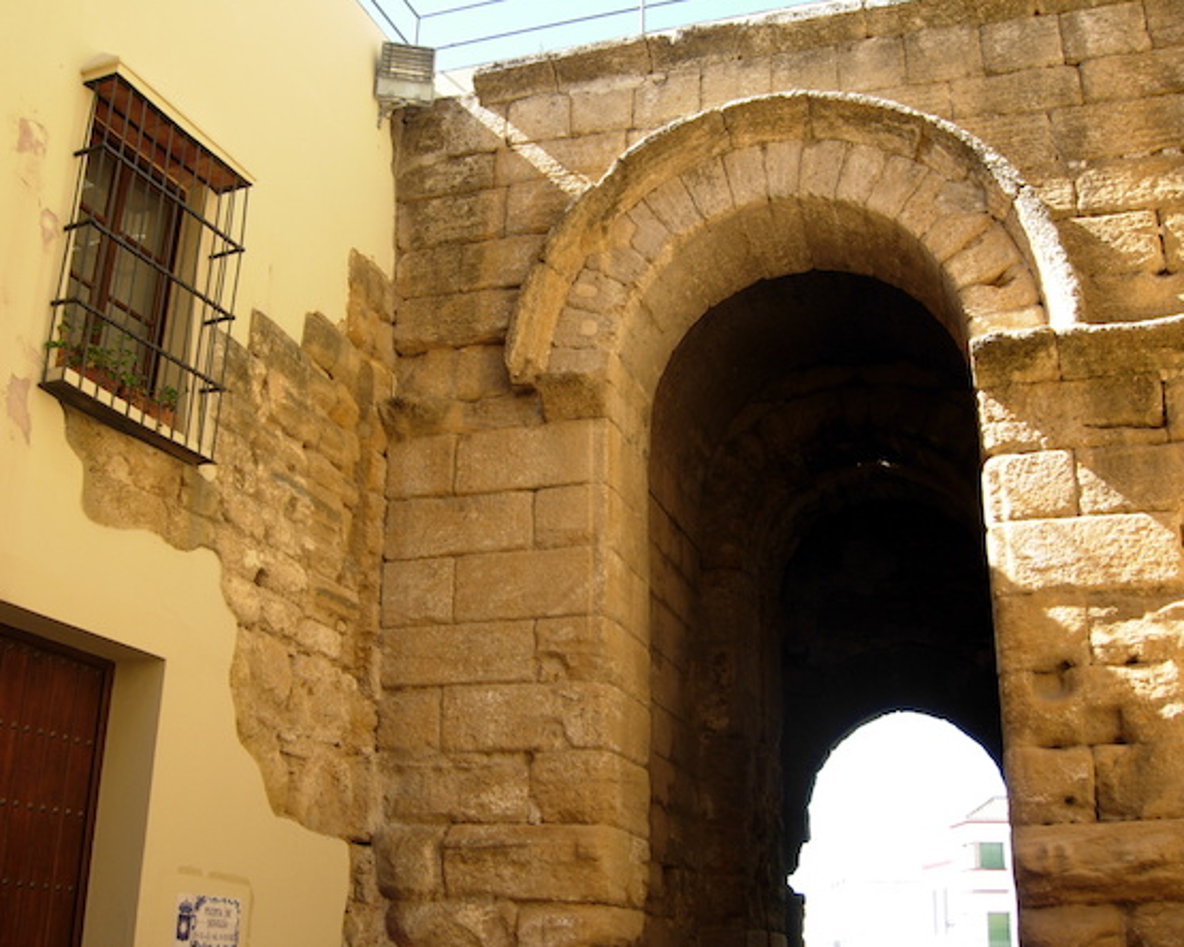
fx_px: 1332
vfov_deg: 39.2
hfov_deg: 47.9
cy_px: 469
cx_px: 572
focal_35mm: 38
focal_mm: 7.5
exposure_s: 1/71.8
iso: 50
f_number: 4.8
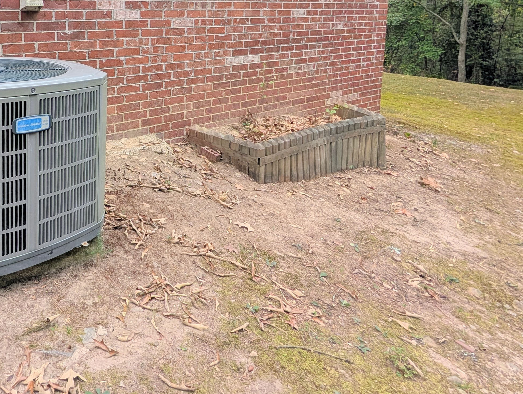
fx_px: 378
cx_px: 90
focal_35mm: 25
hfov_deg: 62.2
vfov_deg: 49.5
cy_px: 46
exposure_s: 1/93.9
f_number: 1.7
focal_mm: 2.02
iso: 30
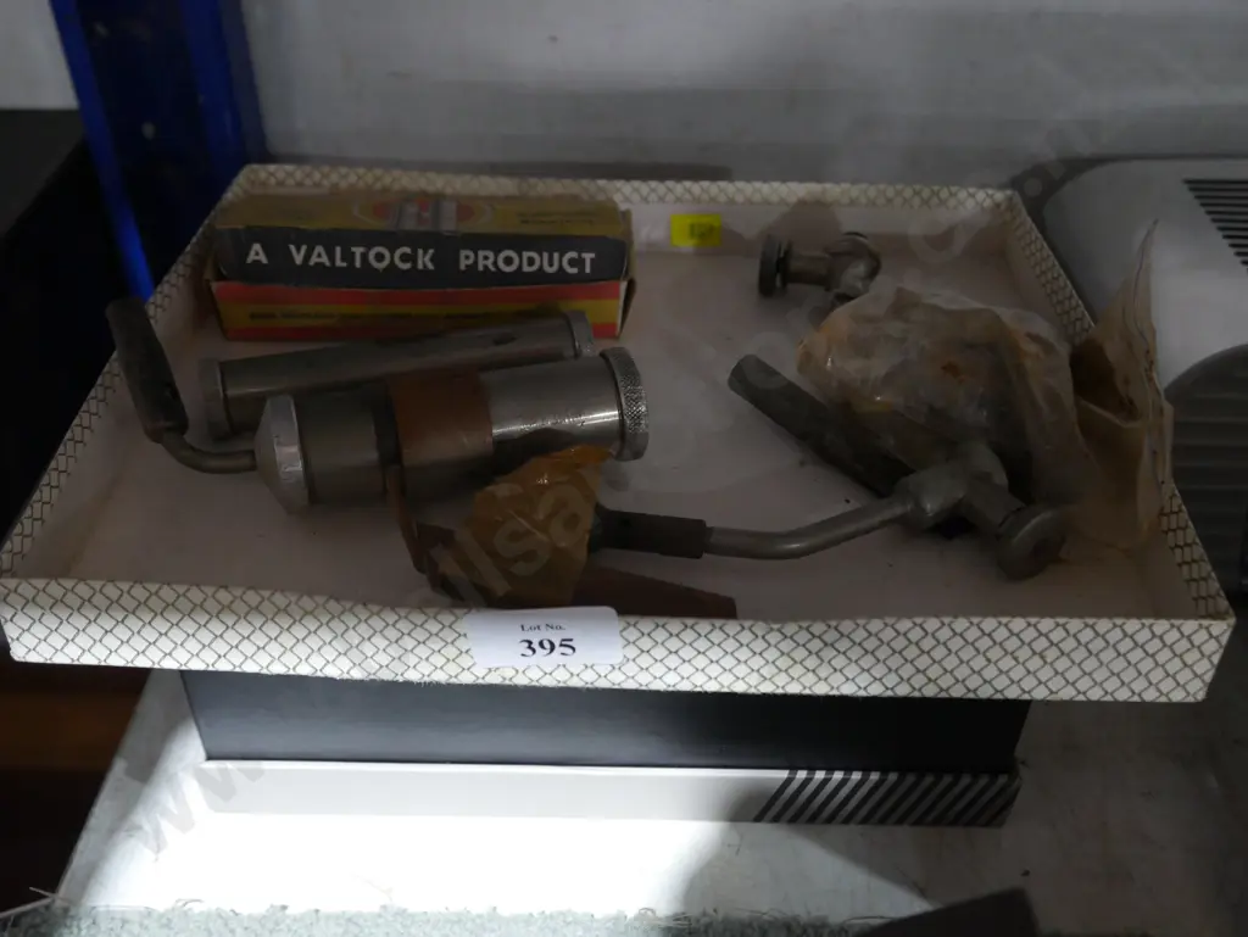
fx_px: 1226
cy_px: 468
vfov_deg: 41.8
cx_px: 624
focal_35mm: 34
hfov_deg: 53.9
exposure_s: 1/60
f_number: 4
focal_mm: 17
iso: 1600
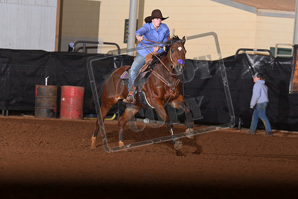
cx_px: 149
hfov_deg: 7.6
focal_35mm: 270
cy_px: 100
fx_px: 2235
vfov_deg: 5.1
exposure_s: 1/250
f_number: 5.6
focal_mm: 270
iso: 1000
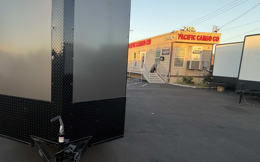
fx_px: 163
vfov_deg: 53.0
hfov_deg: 73.3
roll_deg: -0.1
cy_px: 80
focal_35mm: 23
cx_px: 75
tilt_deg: -5.0
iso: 40
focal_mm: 2.22
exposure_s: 1/176
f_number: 2.2
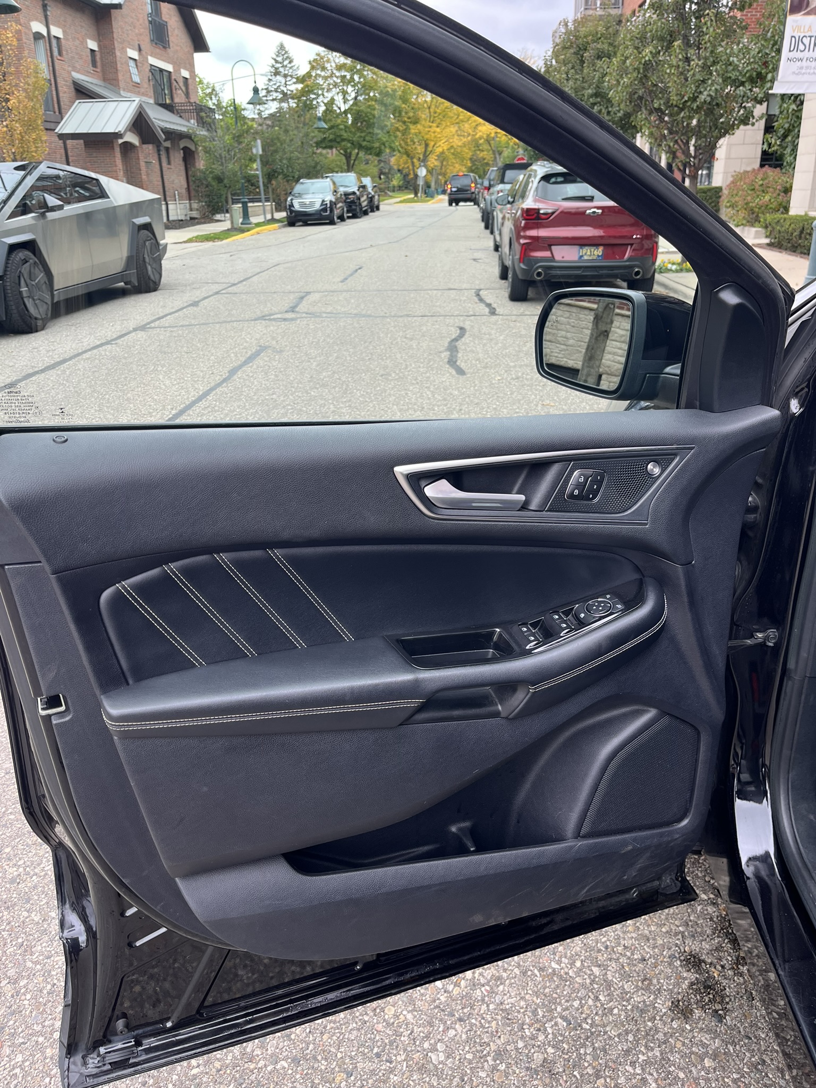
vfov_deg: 67.3
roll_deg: +1.2
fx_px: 817
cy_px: 544
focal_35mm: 26
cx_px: 408
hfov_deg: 53.1
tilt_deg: -22.5
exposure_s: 1/145
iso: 32
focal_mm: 5.1
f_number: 1.6
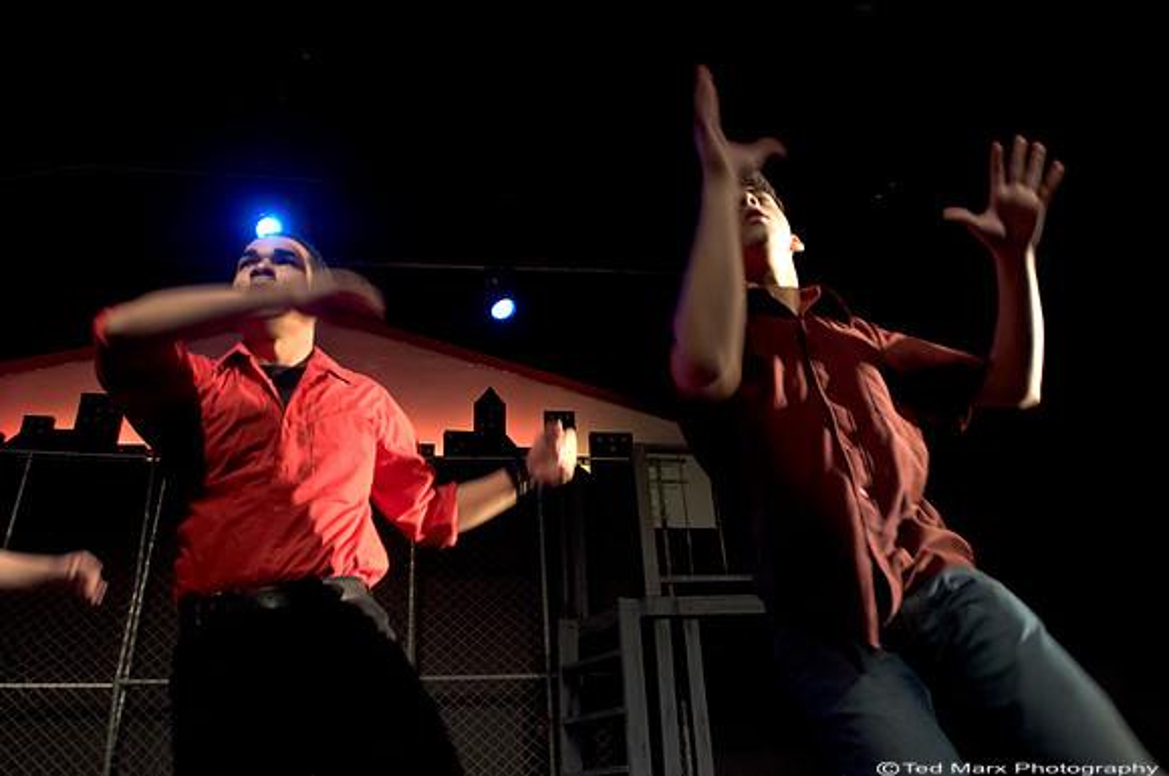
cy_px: 388
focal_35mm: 26
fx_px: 827
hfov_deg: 70.5
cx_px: 584
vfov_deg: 50.3
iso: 3200
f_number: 2.8
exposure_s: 1/100
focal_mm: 17
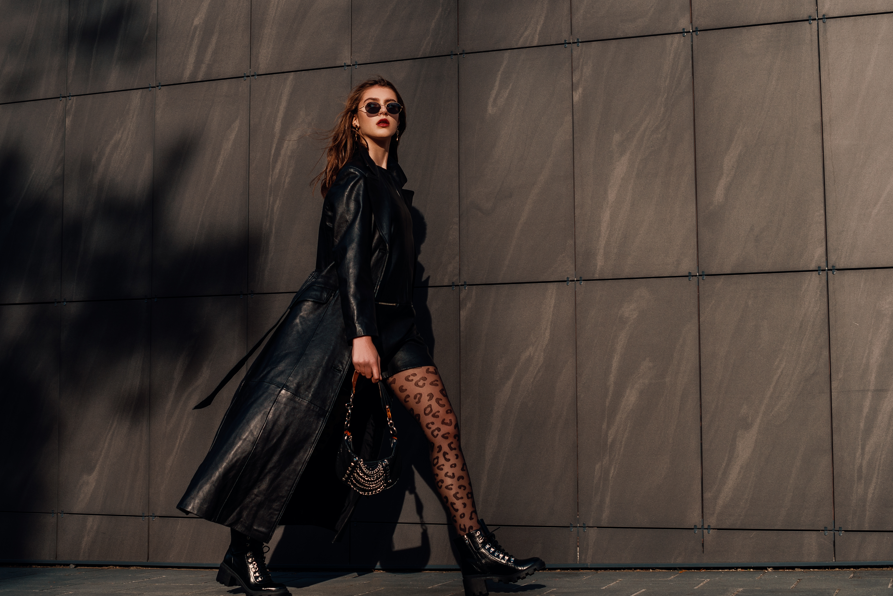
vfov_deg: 26.5
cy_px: 299
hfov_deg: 38.9
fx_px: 1265
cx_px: 444
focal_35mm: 51
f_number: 5.6
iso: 100
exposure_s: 1/640
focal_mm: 50
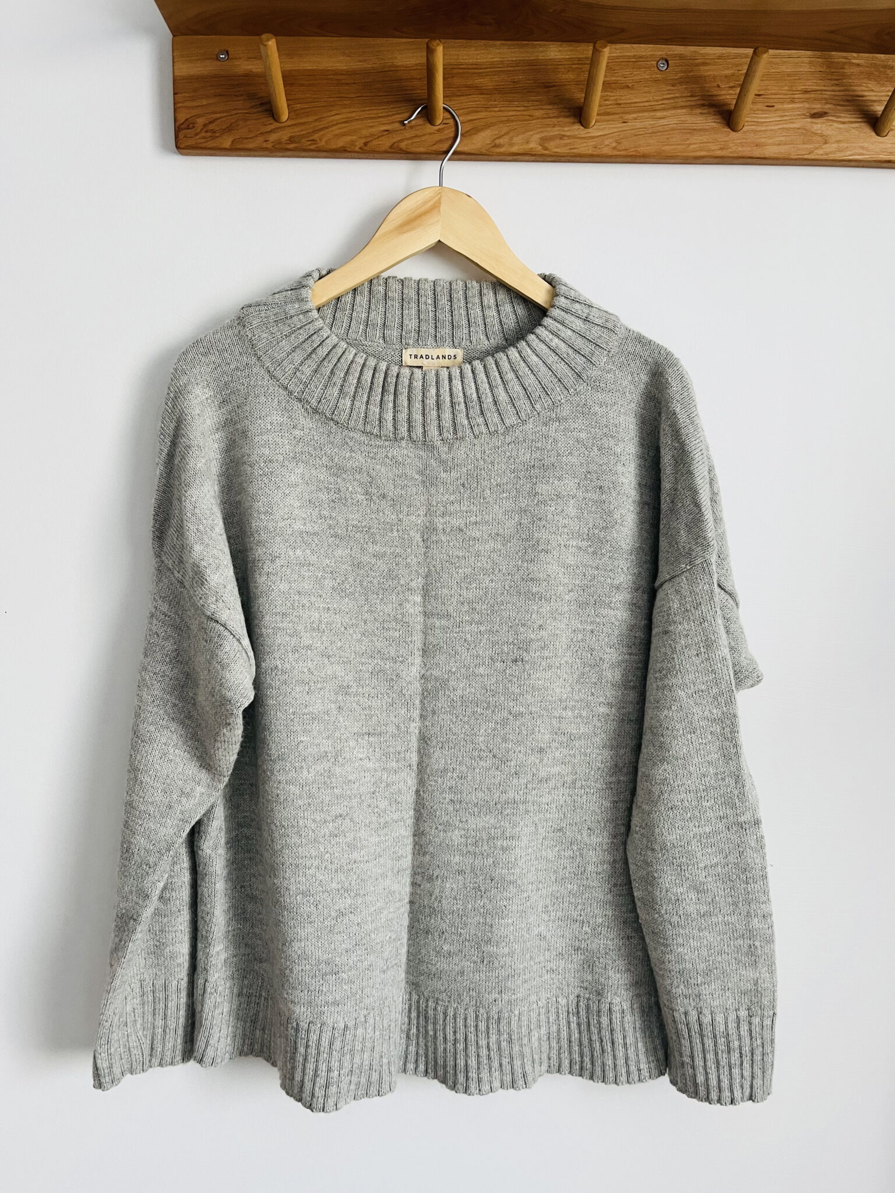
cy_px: 596
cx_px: 448
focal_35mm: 26
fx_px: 896
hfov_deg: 53.1
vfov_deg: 67.3
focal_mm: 5.1
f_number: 1.6
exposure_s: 1/66
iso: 125
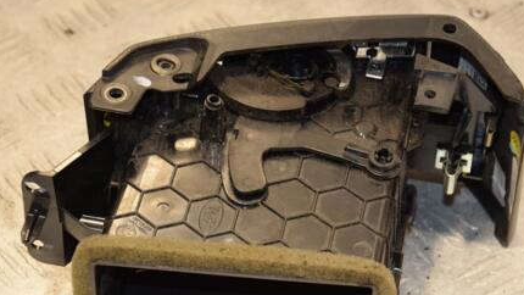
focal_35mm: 136
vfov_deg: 8.9
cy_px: 199
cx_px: 263
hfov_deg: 15.8
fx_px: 1890
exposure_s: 1/160
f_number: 5.3
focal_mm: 62
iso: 800
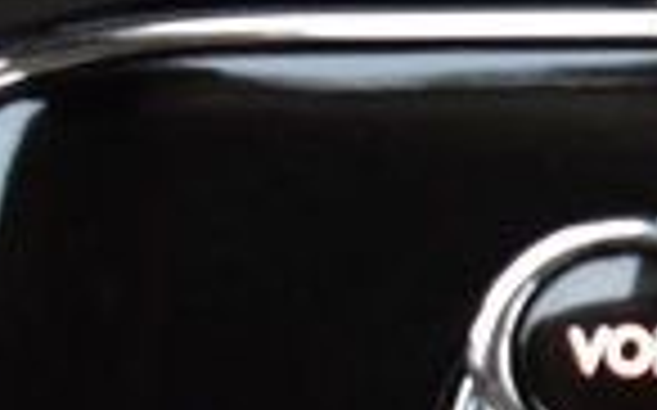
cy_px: 491
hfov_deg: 6.1
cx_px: 1868
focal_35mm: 321
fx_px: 5743
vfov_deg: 4.1
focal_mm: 30
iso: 1600
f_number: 4.2
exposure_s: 1/15
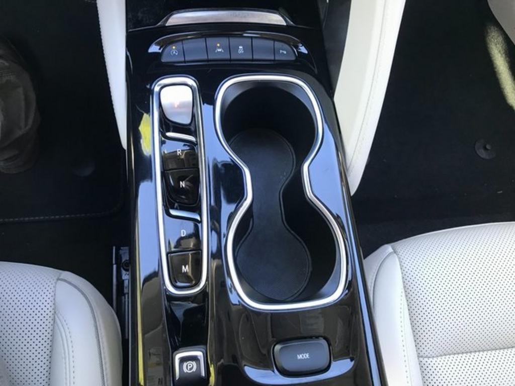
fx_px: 417
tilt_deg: -69.7
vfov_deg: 49.7
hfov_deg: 63.4
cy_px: 193
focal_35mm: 28
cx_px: 258
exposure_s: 1/30
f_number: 1.8
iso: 40
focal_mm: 3.99
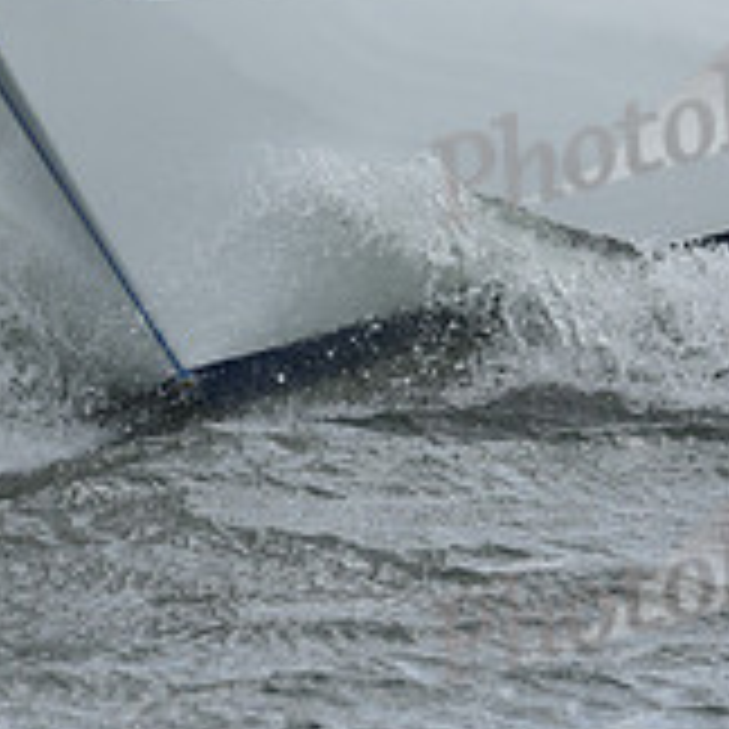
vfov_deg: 3.2
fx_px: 13057
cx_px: 202
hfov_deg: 3.2
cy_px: -61
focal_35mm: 548
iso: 320
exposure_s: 1/1250
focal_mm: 180
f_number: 8
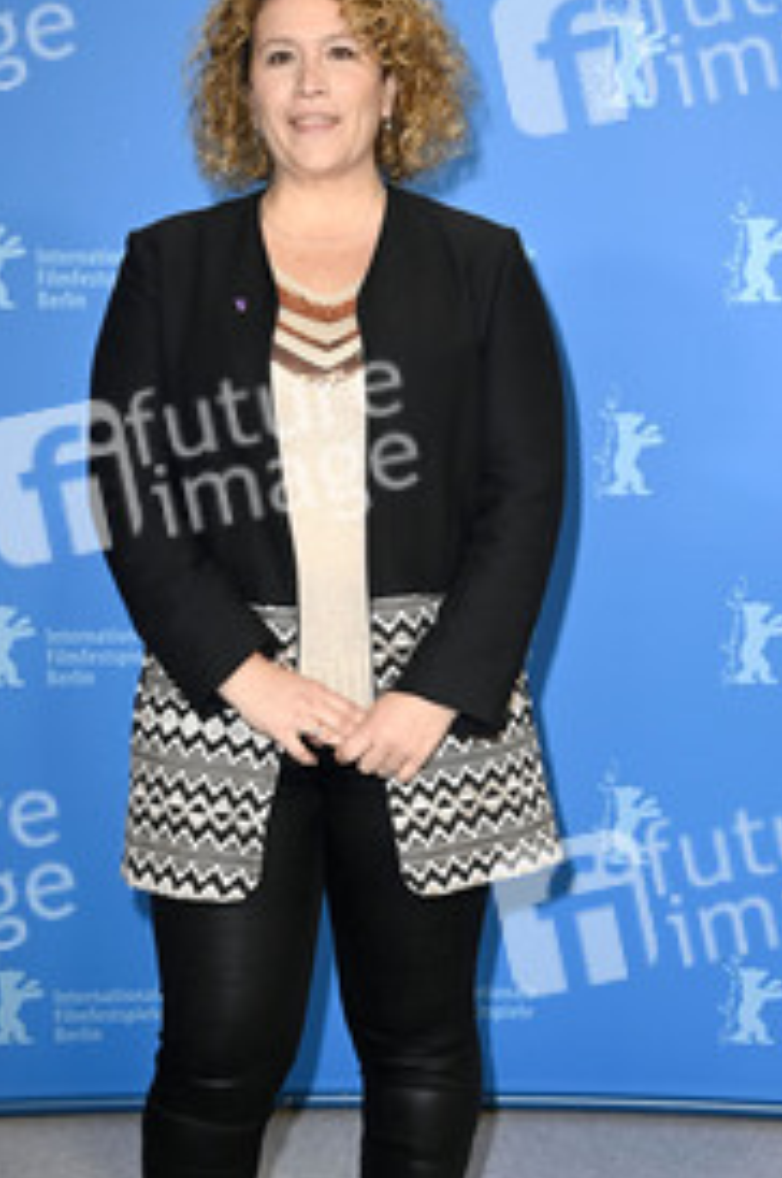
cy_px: 679
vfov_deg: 28.8
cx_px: 322
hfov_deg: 19.4
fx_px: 2286
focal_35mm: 70
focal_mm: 48
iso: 1000
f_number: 5
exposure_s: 1/250
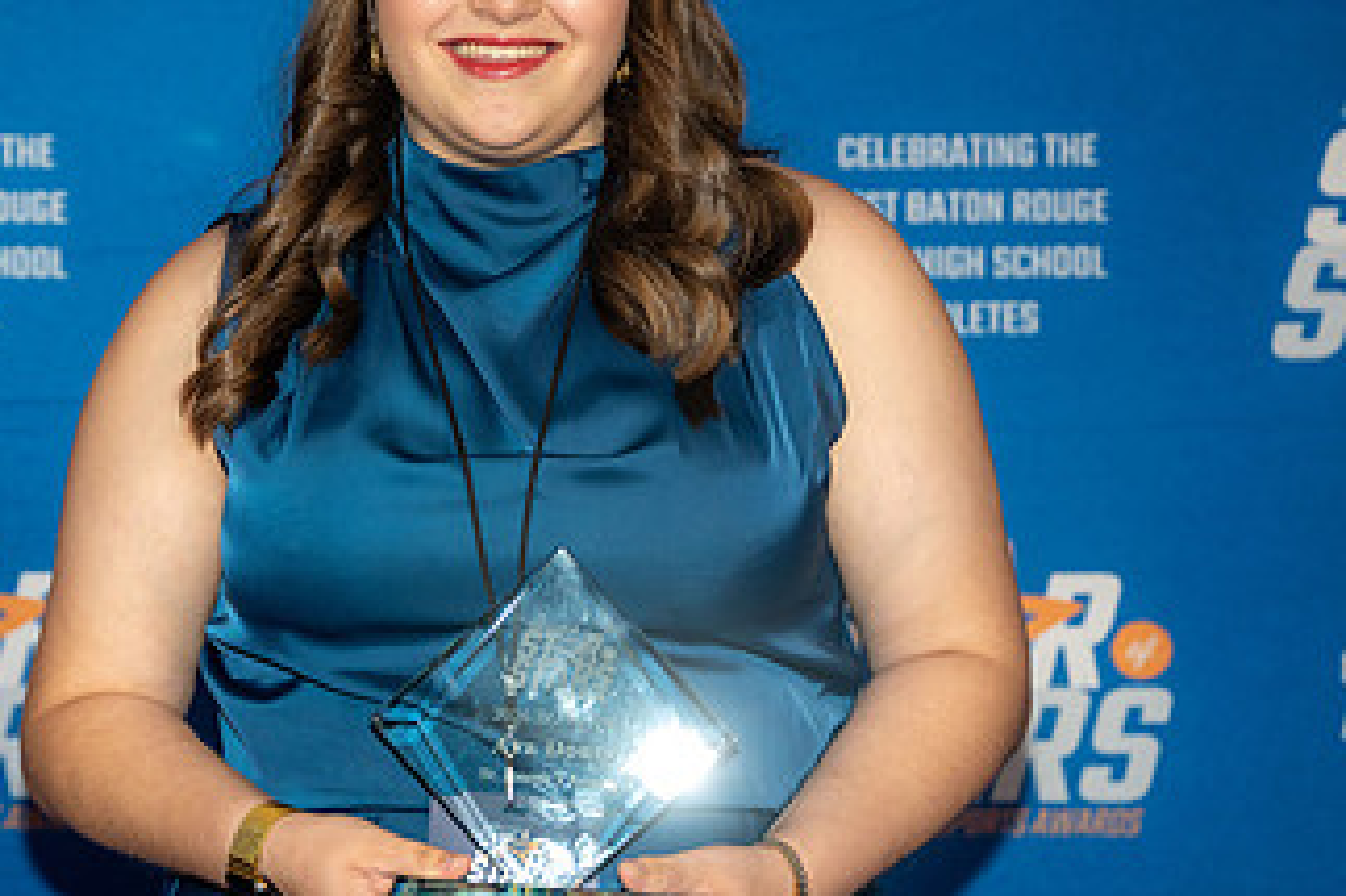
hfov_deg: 17.7
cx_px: 421
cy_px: 440
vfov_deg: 11.9
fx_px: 4297
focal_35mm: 115
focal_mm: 64
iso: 400
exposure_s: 1/200
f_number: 3.2
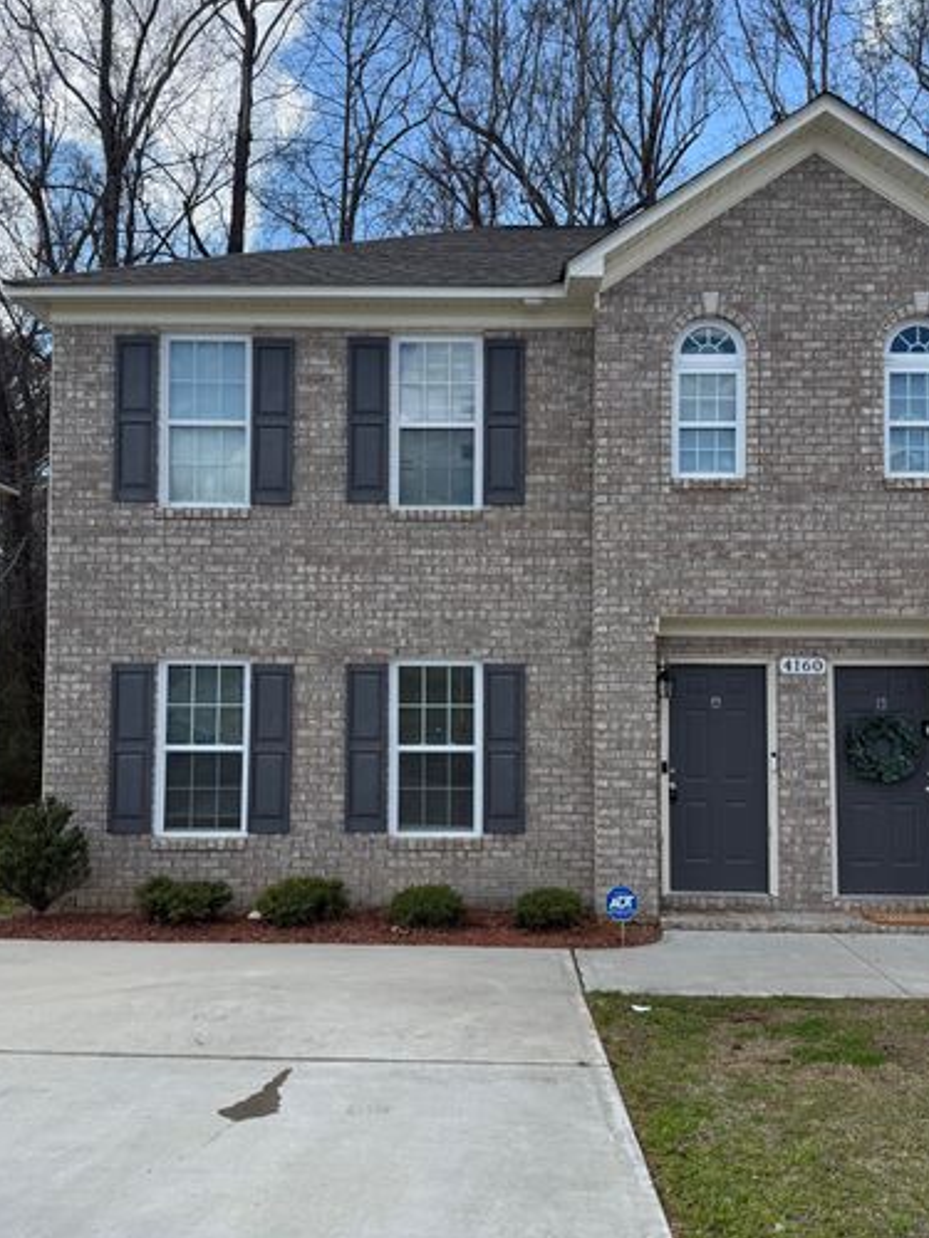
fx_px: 1145
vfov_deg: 56.8
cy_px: 643
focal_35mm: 32
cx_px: 473
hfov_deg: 44.2
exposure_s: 1/3953
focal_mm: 6.76
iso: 100
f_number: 1.78
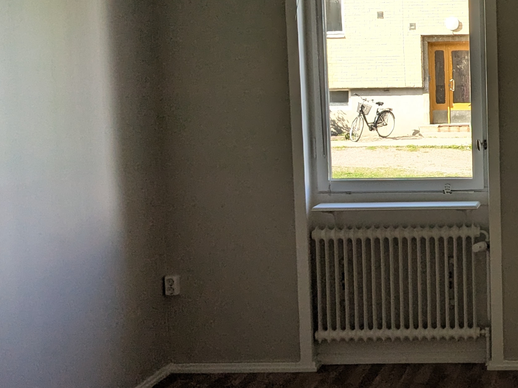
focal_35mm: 66
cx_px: 557
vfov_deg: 22.2
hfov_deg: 27.2
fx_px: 988
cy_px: 159
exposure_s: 1/1063
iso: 106
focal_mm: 4.38
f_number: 1.73
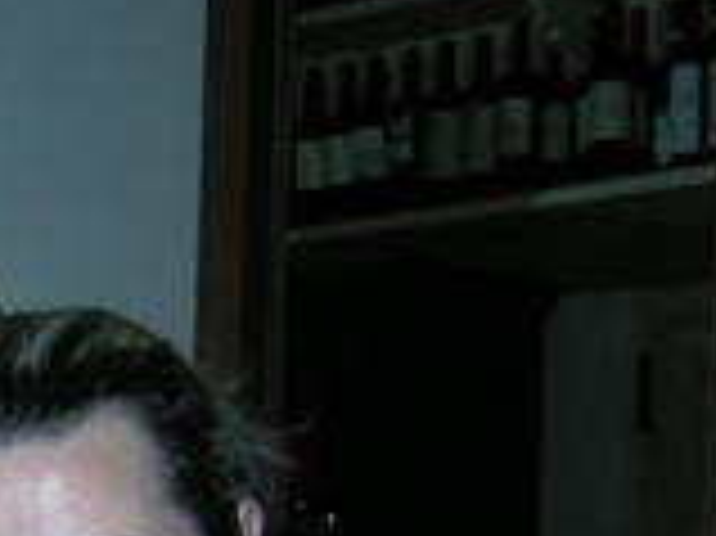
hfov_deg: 13.2
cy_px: 1018
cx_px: -162
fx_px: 2997
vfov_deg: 9.6
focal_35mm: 145
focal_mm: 7.5
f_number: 2.7
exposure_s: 1/60
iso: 64
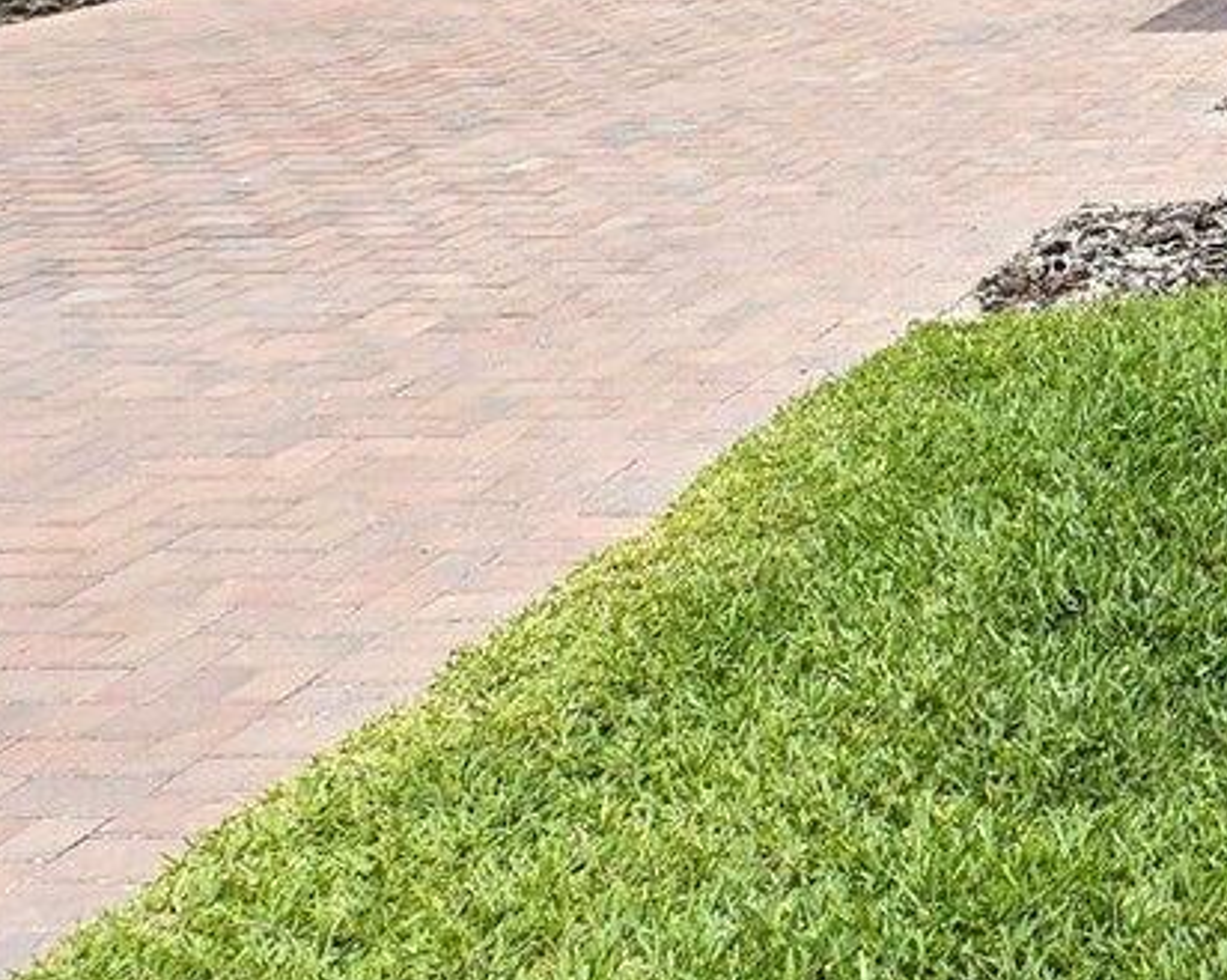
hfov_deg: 25.4
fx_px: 2032
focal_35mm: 56
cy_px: -319
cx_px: 1840
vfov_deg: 23.7
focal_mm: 16
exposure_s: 1/200
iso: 100
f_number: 9
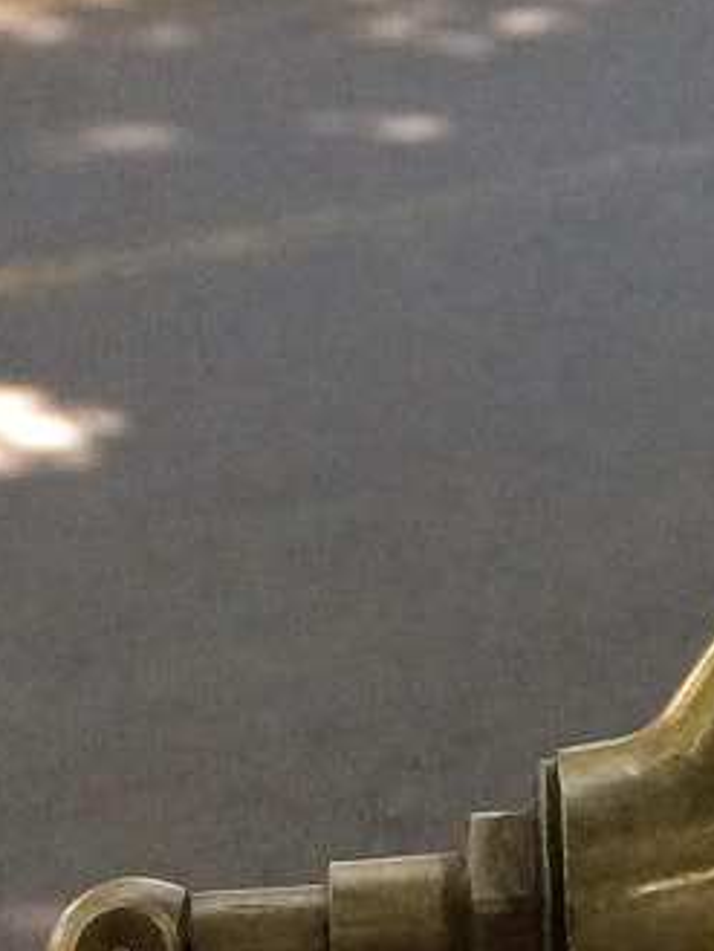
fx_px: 3875
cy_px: 127
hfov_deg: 9.6
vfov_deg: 13.9
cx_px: 1535
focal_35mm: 141
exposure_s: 1/1001
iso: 200
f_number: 2.2
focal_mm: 4.15
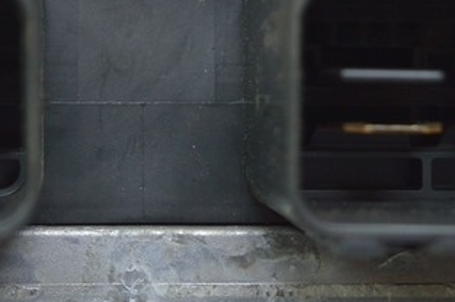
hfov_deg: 18.7
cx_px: 63
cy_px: 66
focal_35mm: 108
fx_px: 1364
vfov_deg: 12.6
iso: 400
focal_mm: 22
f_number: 3.8
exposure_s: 1/60
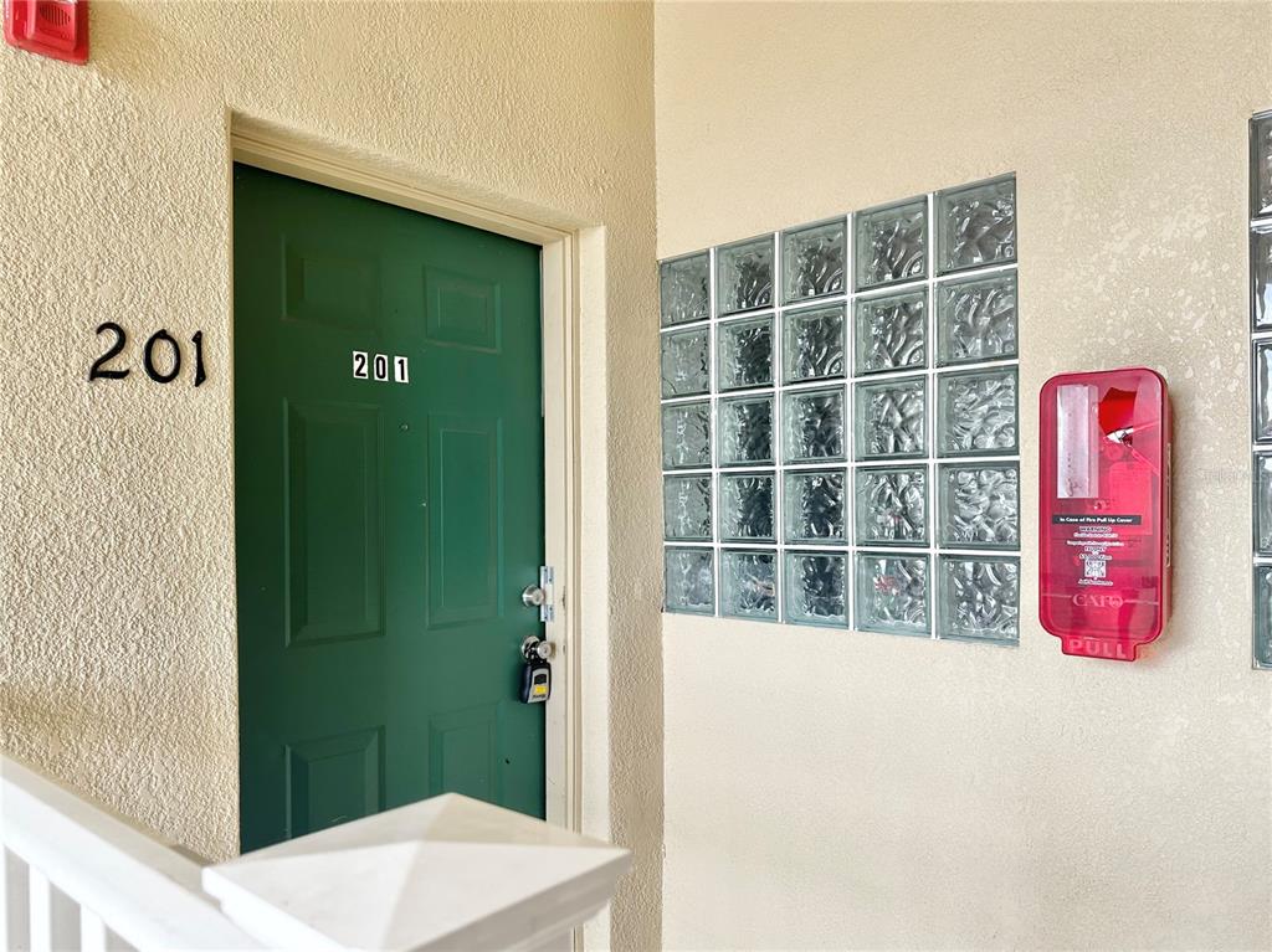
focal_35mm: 24
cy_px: 476
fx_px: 881
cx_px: 636
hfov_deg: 71.6
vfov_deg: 56.8
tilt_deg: +0.7
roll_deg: +2.0
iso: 100
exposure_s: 1/121
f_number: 1.78
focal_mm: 6.86
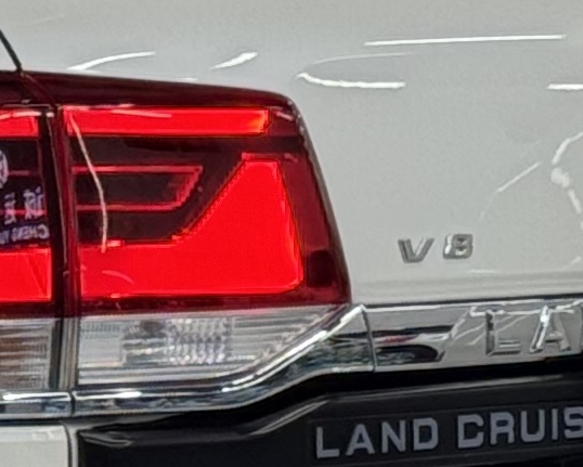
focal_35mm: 351
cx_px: -557
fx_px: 6060
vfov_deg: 4.4
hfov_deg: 5.4
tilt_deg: -7.4
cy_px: 426
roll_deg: -0.5
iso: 80
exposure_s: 1/100
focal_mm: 6.76
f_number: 1.78
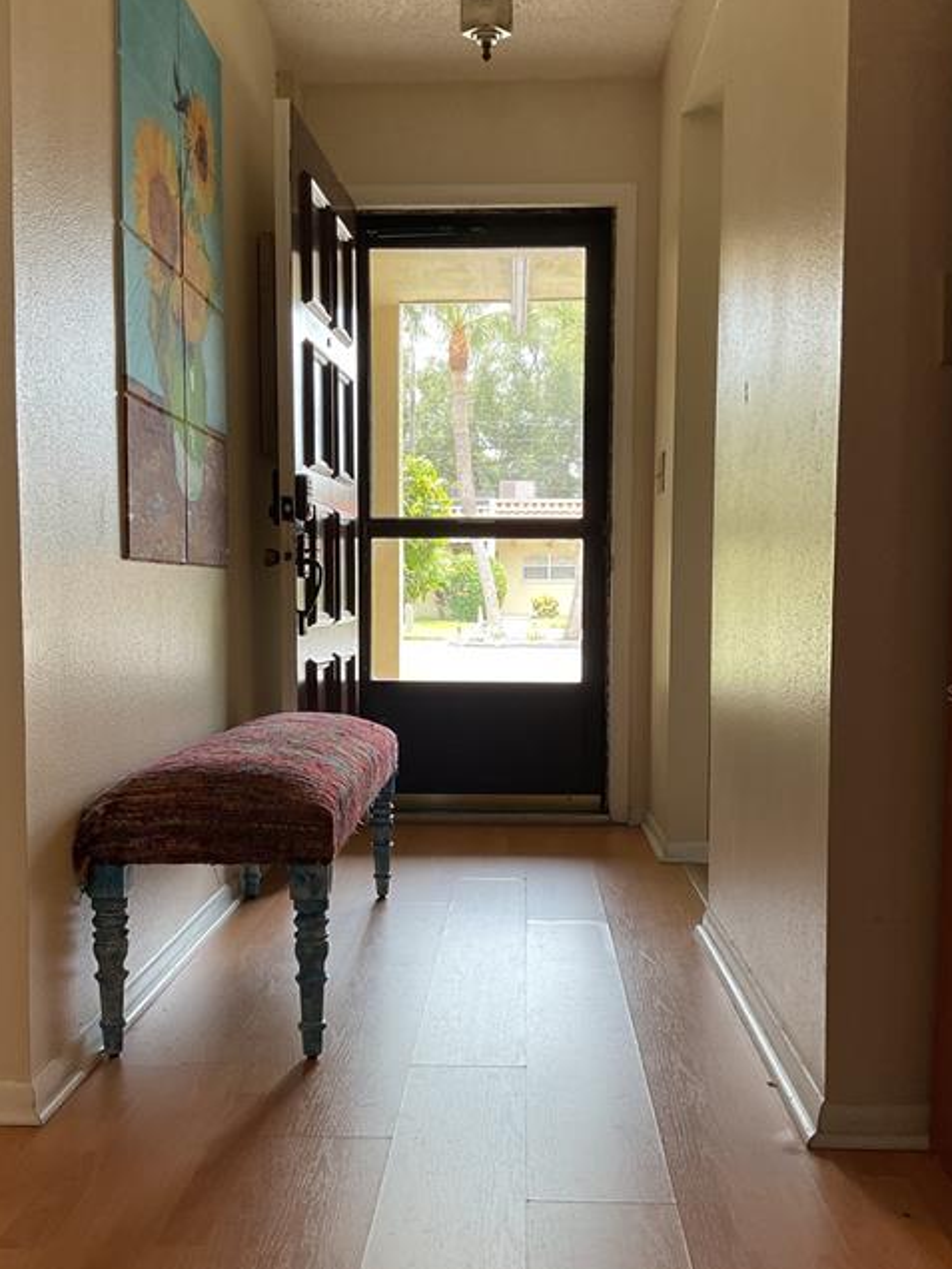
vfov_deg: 52.6
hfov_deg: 40.7
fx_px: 1283
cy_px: 692
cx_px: 463
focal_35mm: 35
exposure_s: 1/120
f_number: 1.8
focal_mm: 3
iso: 50
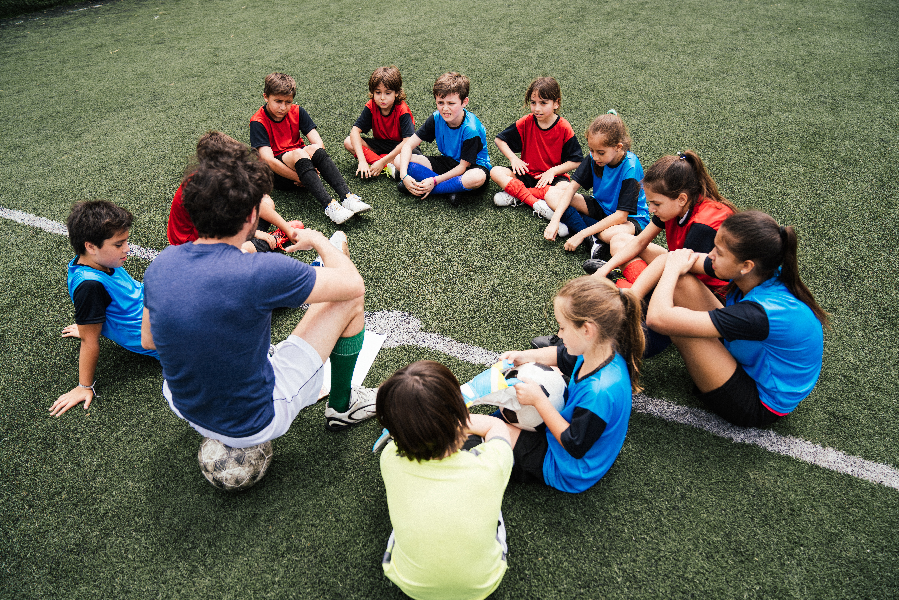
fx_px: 599
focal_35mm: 24
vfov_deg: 53.1
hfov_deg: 73.7
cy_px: 300
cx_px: 450
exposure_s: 1/1000
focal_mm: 24
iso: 100
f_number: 2.8
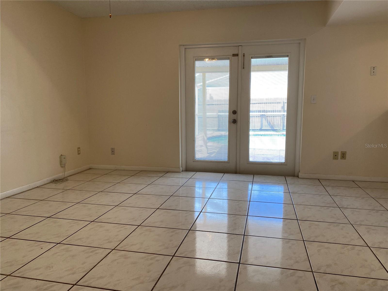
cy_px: 146
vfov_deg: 53.1
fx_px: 291
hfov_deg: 67.3
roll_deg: -0.4
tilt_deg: -7.7
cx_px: 194
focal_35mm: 26
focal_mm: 4.25
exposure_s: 1/120
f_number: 1.8
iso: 64
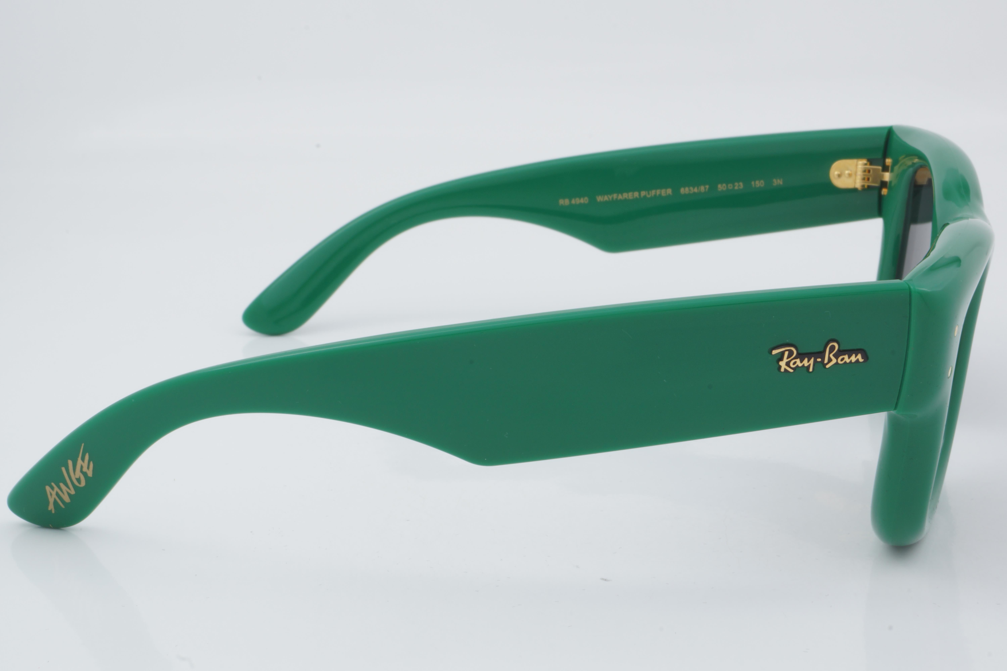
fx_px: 1888
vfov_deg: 20.2
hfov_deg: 29.9
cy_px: 336
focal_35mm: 68
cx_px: 504
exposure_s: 1/3
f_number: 32
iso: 100
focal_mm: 45
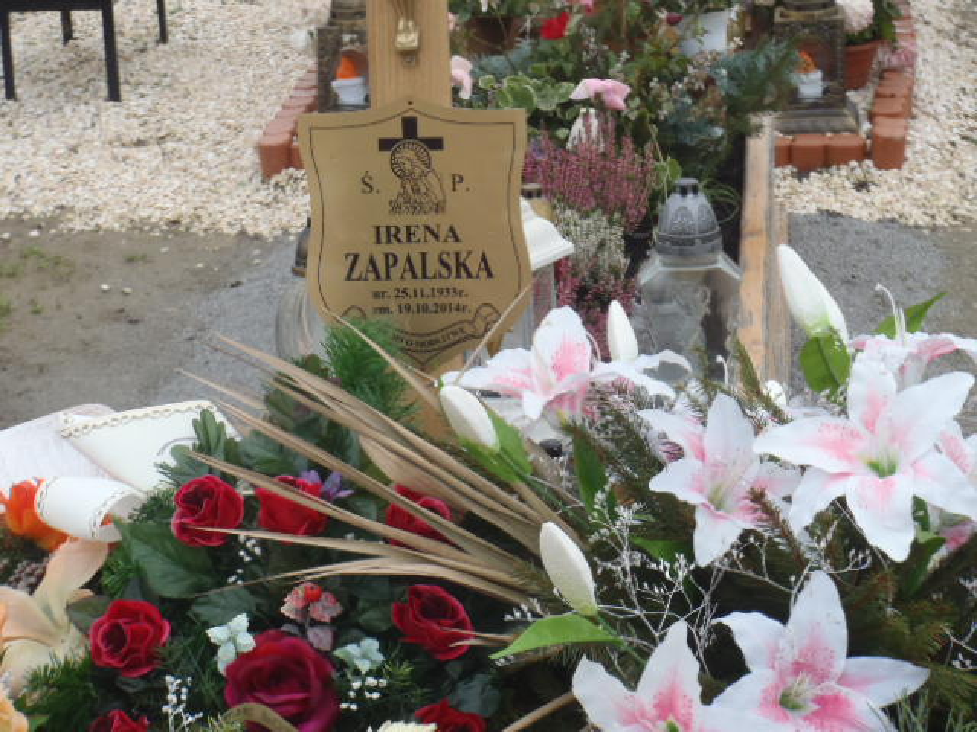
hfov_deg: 19.3
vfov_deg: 14.5
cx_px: 488
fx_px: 2879
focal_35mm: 102
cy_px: 366
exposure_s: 1/100
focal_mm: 18.2
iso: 100
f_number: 5.1
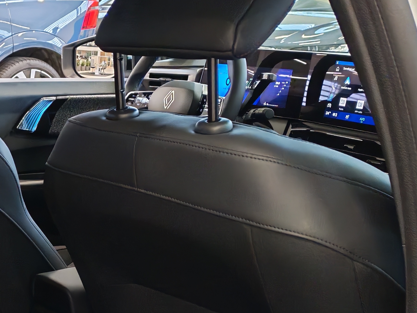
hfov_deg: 26.6
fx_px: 843
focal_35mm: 70
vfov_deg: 20.7
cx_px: 25
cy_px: 264
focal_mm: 6.12
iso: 1356
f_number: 1.9
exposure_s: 1/100
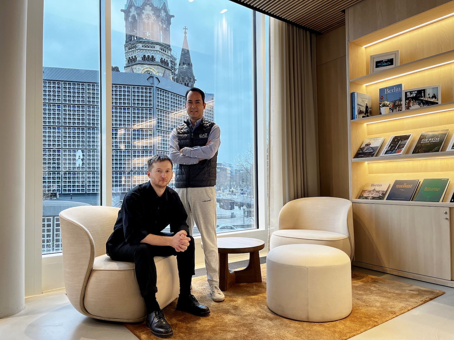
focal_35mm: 26
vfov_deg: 53.1
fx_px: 341
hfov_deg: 67.3
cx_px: 227
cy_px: 170
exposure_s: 1/122
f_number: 1.6
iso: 64
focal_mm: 5.1
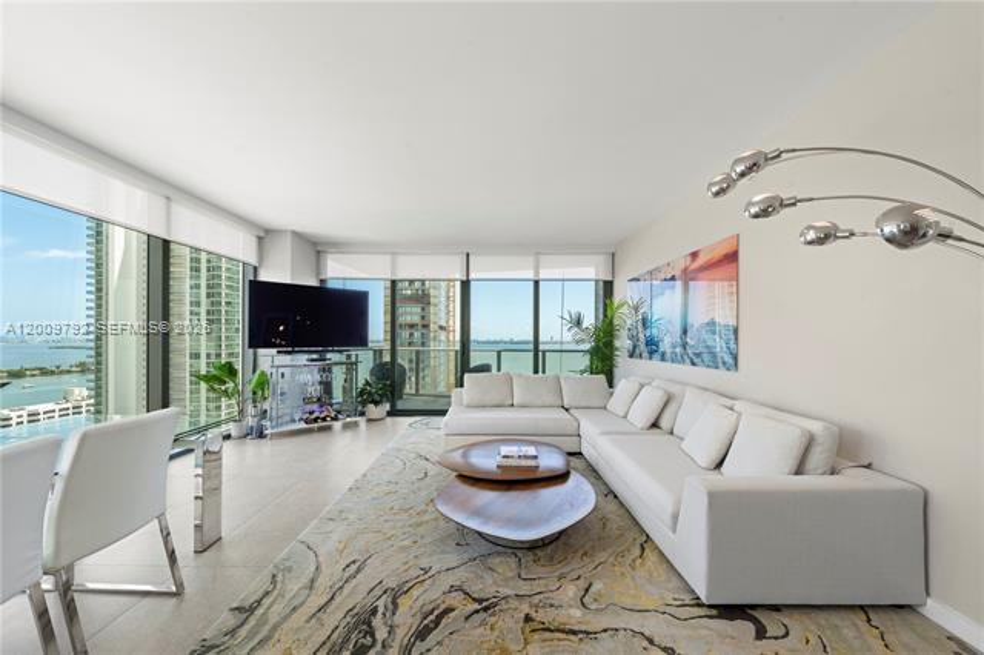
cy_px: 328
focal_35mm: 12
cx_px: 492
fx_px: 328
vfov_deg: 89.9
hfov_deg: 112.6
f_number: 11
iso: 800
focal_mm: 12
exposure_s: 1/40
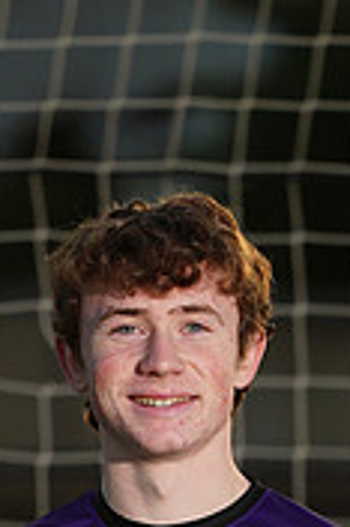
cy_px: 844
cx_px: 130
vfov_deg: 1.7
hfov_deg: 1.1
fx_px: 17533
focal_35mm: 1200
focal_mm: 364
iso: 100
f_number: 7.1
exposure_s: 1/200
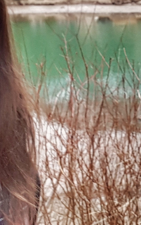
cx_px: 117
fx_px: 381
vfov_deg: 32.3
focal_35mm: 62
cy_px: 52
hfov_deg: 20.7
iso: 50
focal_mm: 2.1
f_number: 1.7
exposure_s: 1/50
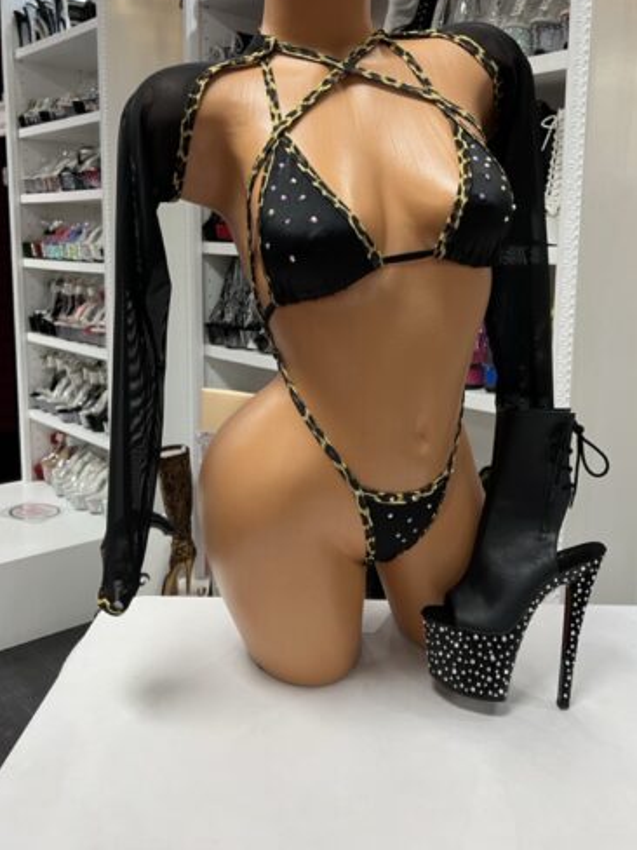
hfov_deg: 44.0
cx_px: 378
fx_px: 785
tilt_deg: -7.6
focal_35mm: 32
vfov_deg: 56.5
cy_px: 355
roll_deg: +0.3
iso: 100
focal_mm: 5.7
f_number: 1.5
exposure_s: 1/60
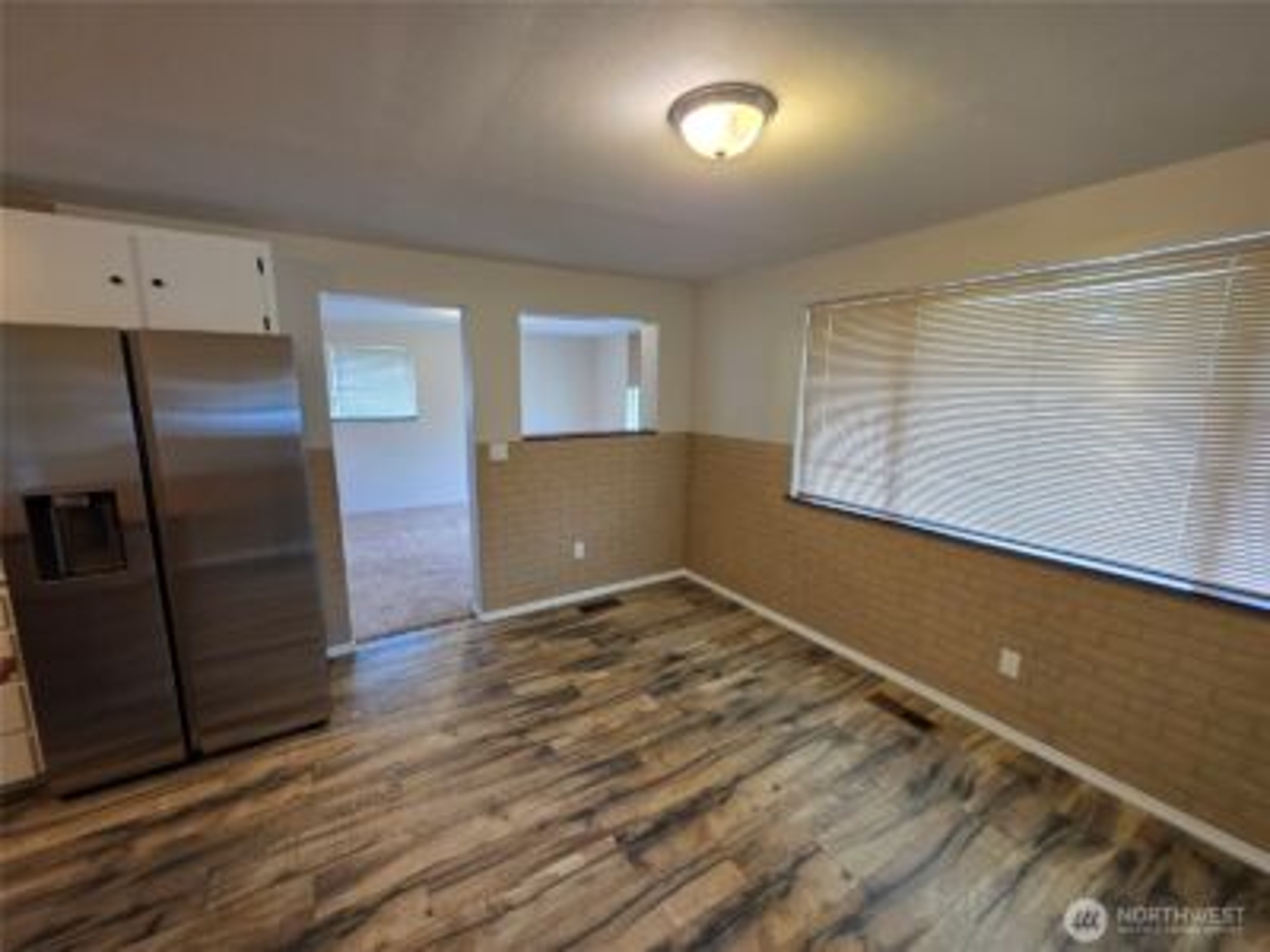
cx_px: 635
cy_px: 476
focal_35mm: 13
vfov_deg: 89.9
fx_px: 477
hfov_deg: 106.2
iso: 250
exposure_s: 1/60
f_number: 1.9
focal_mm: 2.2
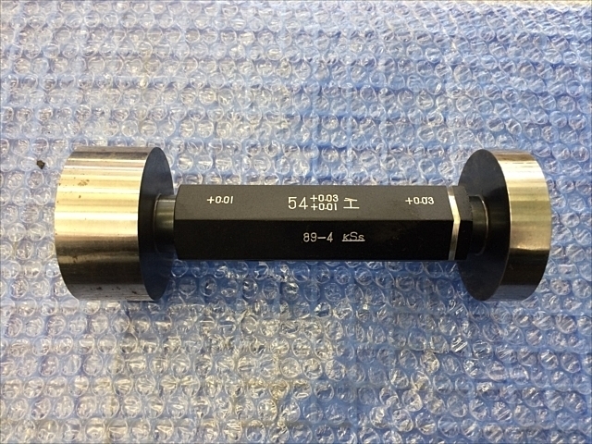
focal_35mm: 29
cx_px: 296
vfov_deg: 48.2
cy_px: 222
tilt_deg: -74.7
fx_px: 496
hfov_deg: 61.7
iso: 64
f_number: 2.2
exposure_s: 1/30
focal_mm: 4.15
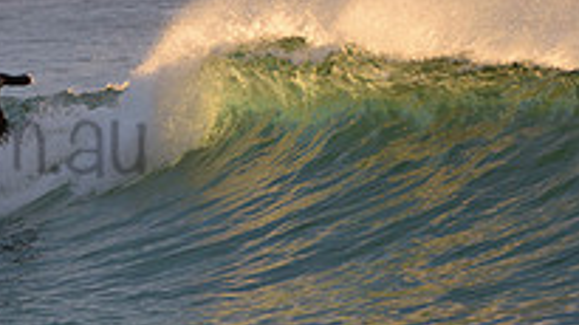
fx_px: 9114
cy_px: 109
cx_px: -153
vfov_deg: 2.0
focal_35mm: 594
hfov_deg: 3.6
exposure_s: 1/640
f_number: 5.6
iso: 640
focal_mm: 200
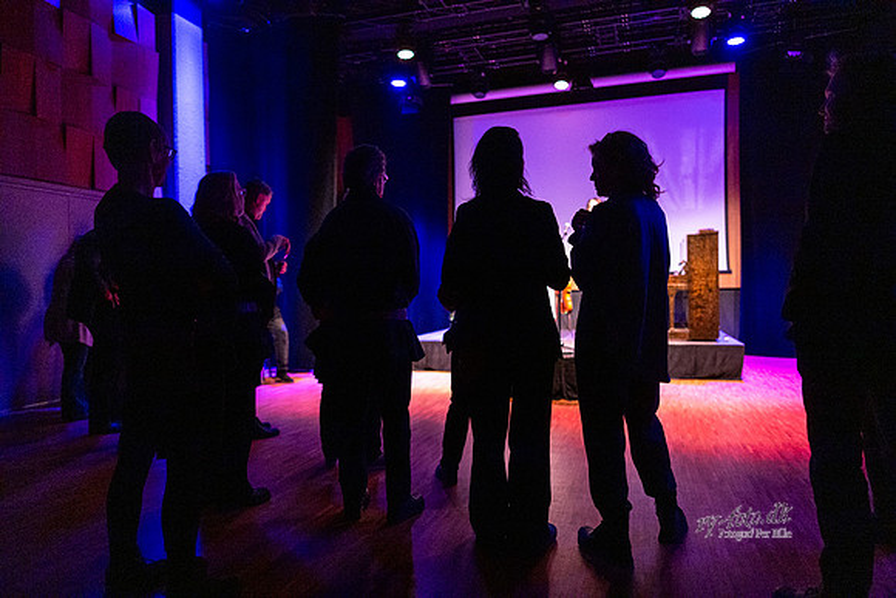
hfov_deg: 73.7
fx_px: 597
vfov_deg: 53.2
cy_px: 299
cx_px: 448
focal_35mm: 24
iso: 16000
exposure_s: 1/200
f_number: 1.4
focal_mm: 24
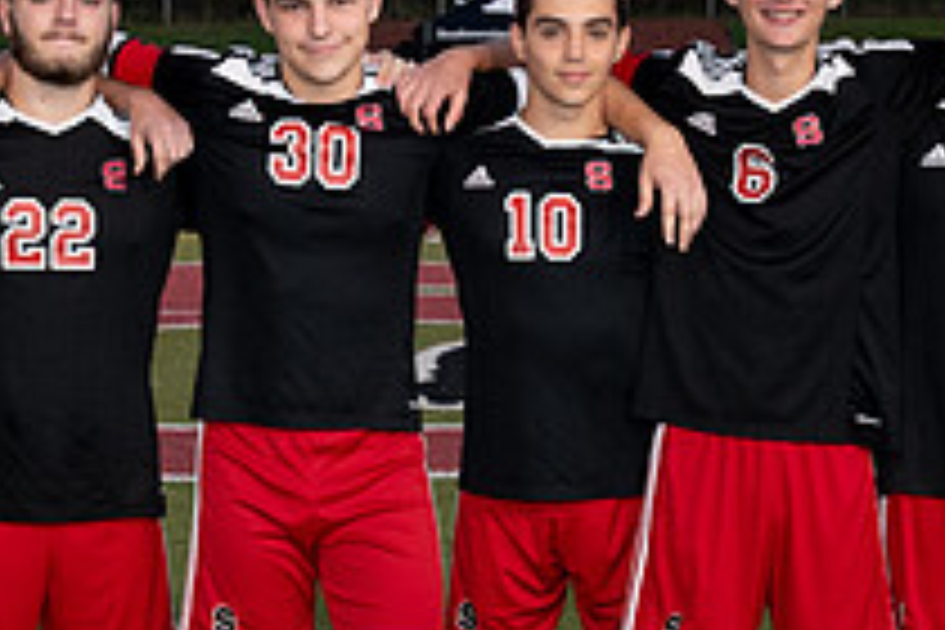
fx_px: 2730
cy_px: 308
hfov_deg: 19.6
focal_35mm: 104
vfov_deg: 13.2
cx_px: 421
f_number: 5.6
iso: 1000
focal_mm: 35
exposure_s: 1/250
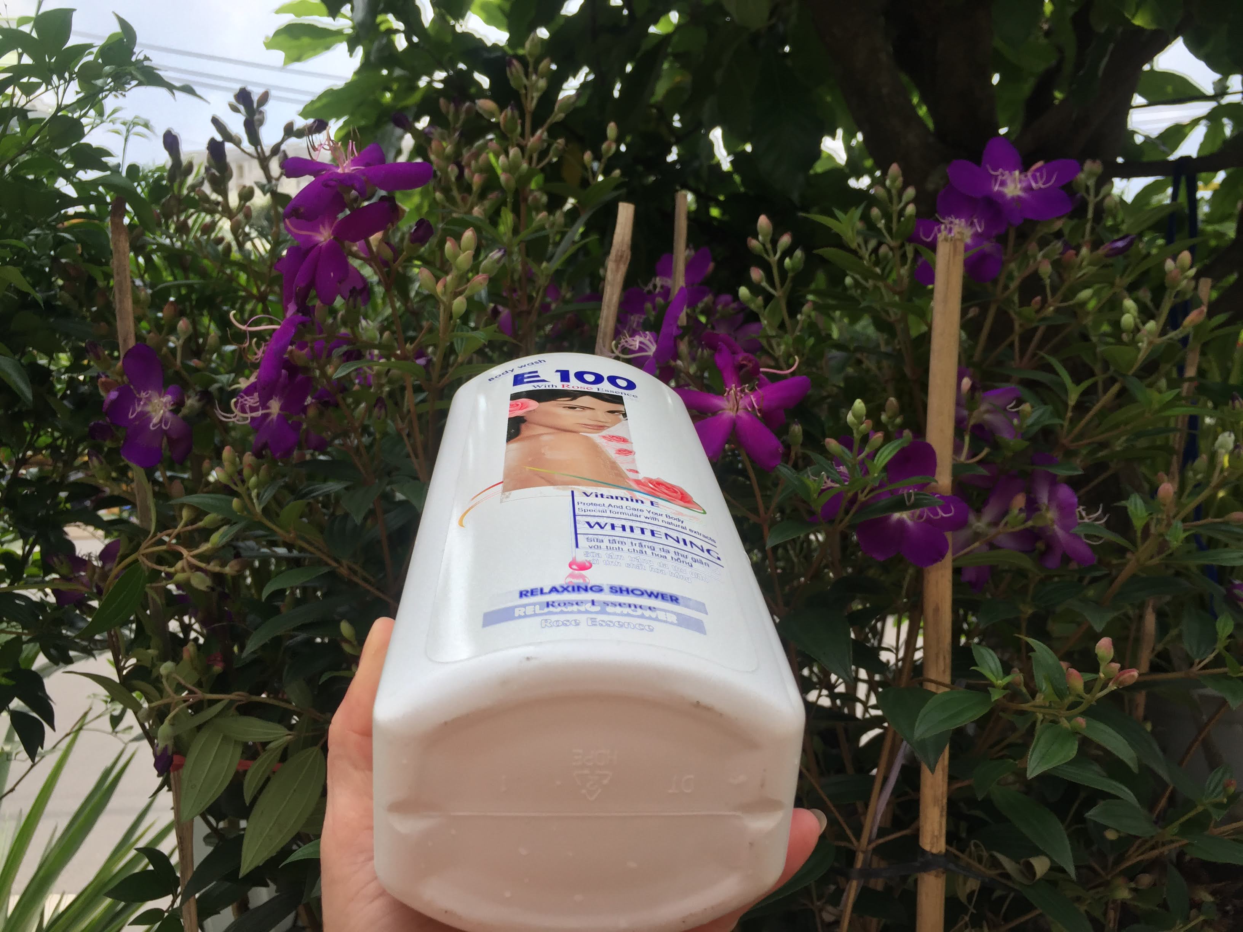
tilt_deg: +3.6
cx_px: 622
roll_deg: -2.0
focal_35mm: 29
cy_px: 466
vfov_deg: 48.2
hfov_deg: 61.7
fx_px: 1041
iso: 32
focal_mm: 4.15
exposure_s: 1/1276
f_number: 2.2
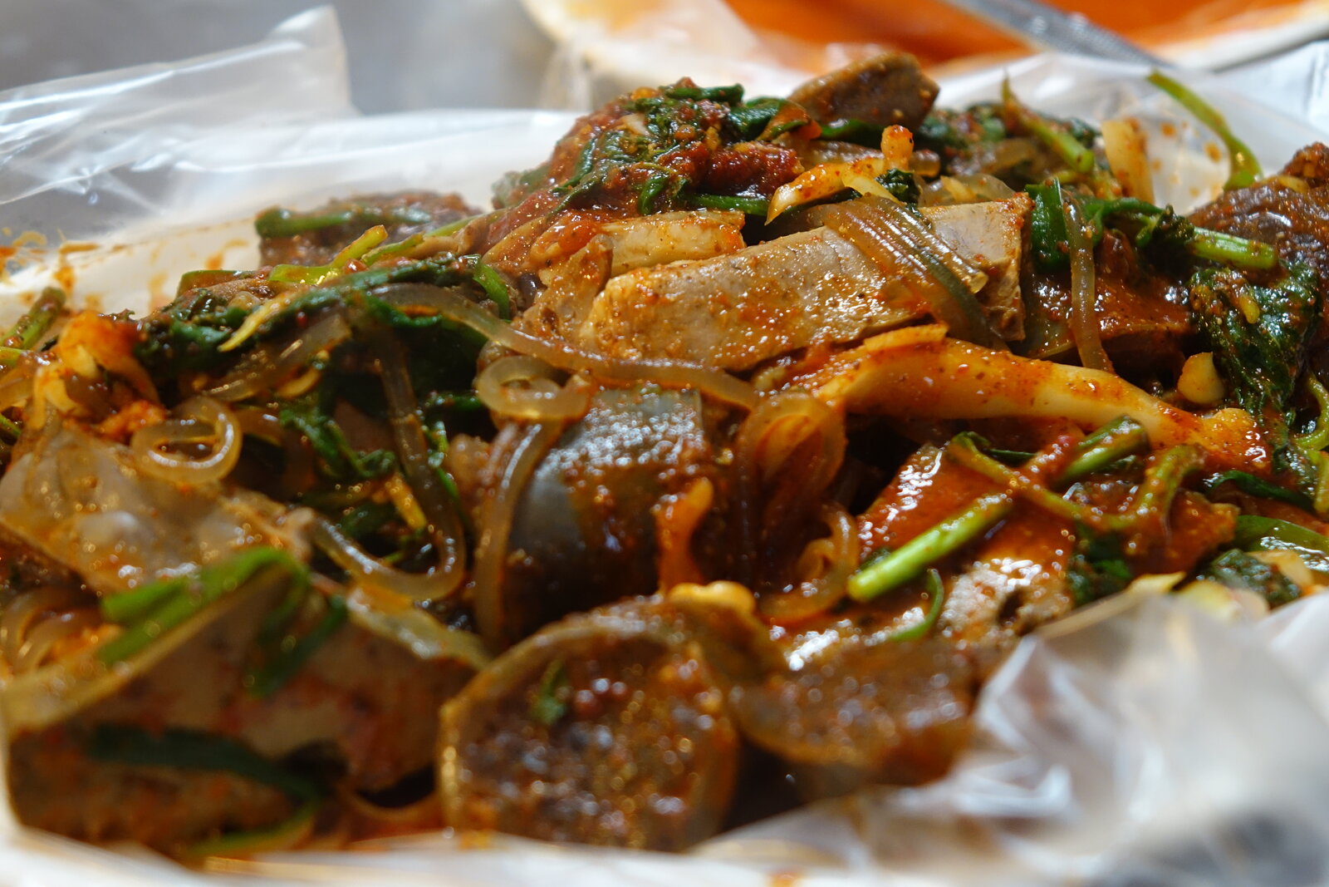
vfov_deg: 18.0
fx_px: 2806
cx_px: 664
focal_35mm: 76
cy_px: 444
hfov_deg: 26.6
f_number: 2.8
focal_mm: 28.02
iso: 800
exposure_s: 1/50
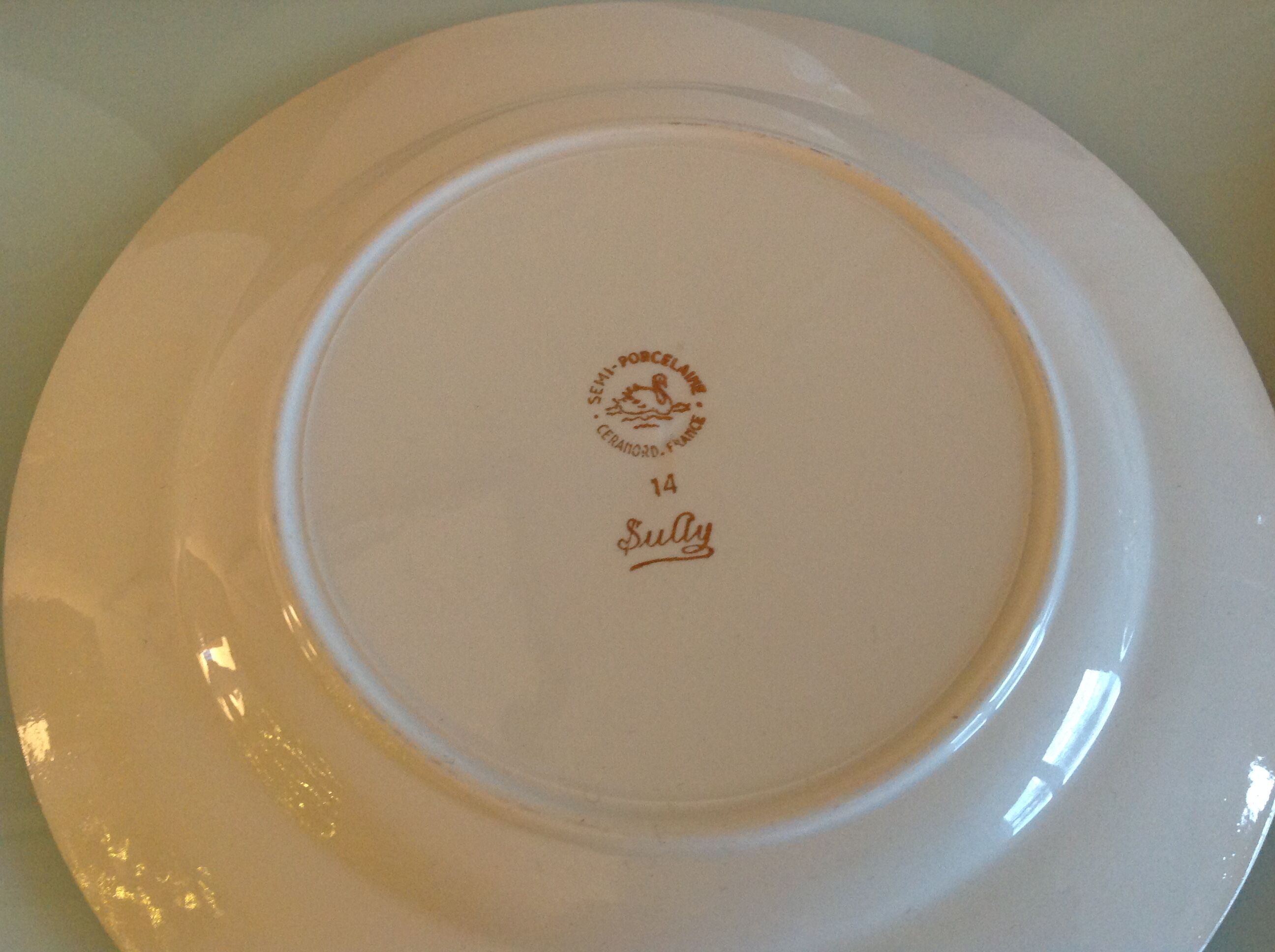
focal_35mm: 35
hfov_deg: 52.7
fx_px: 1287
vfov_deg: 40.6
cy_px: 476
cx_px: 638
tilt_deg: -66.4
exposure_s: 1/17
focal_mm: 4.28
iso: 200
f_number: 2.4
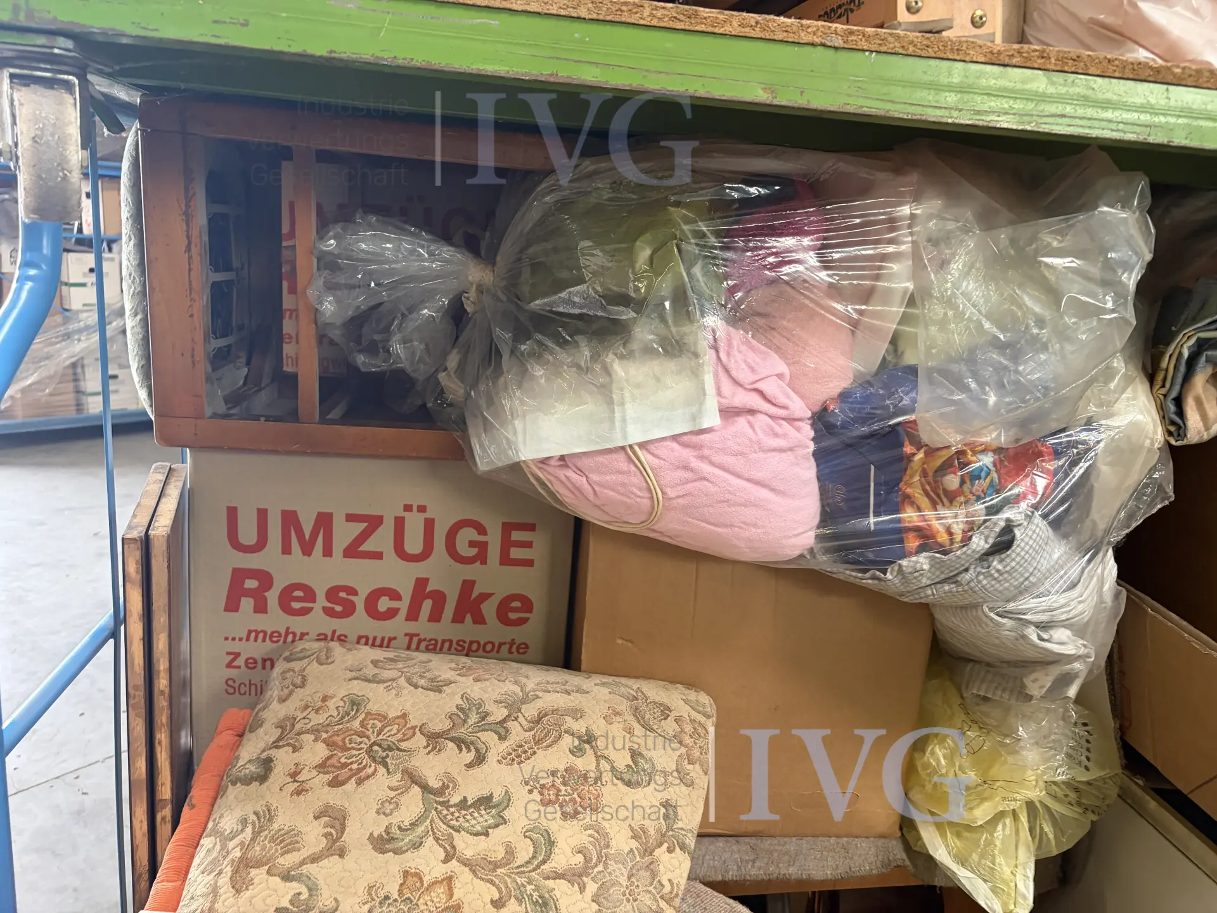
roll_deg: -3.6
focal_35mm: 26
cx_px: 608
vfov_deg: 53.1
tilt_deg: -11.1
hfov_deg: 67.3
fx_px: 914
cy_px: 456
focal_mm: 5.96
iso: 160
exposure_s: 1/50
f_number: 1.6
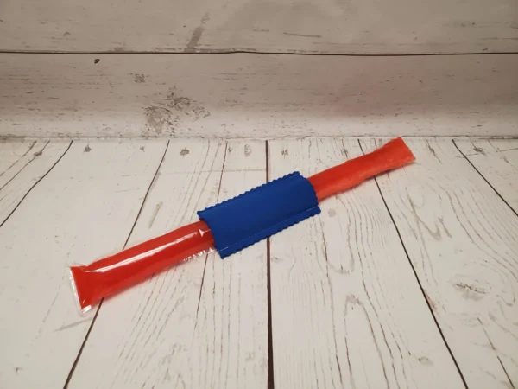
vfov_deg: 53.1
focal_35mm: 26
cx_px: 259
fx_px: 389
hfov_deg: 67.3
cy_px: 194
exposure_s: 1/120
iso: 200
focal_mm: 4.3
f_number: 2.4
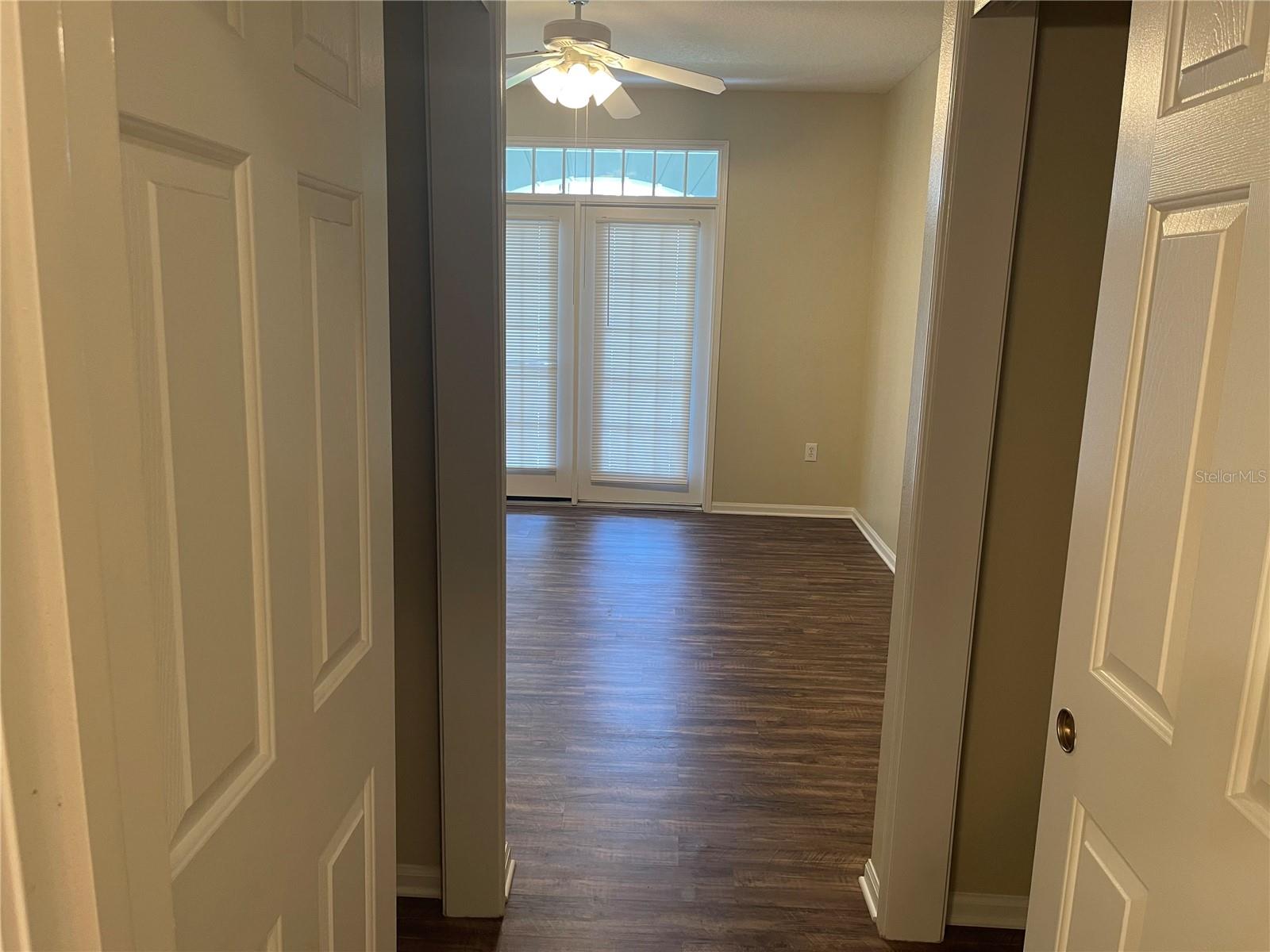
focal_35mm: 25
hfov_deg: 69.4
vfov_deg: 54.9
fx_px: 917
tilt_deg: -12.0
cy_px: 476
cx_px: 635
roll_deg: -1.9
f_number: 1.6
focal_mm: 5.1
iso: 100
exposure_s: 1/60
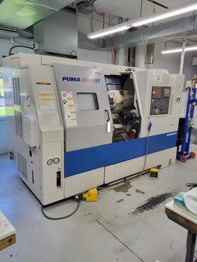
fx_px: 197
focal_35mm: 26
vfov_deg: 67.3
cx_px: 98
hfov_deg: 53.1
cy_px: 131
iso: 320
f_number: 1.8
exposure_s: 1/120
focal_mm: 5.4
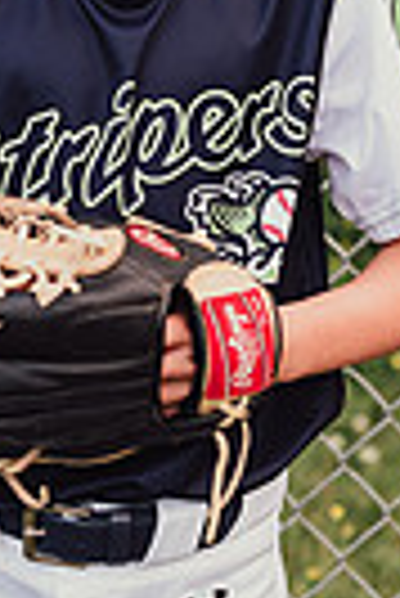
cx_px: 27
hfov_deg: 4.8
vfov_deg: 7.2
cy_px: 225
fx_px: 4771
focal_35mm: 287
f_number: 4
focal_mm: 85
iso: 250
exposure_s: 1/250
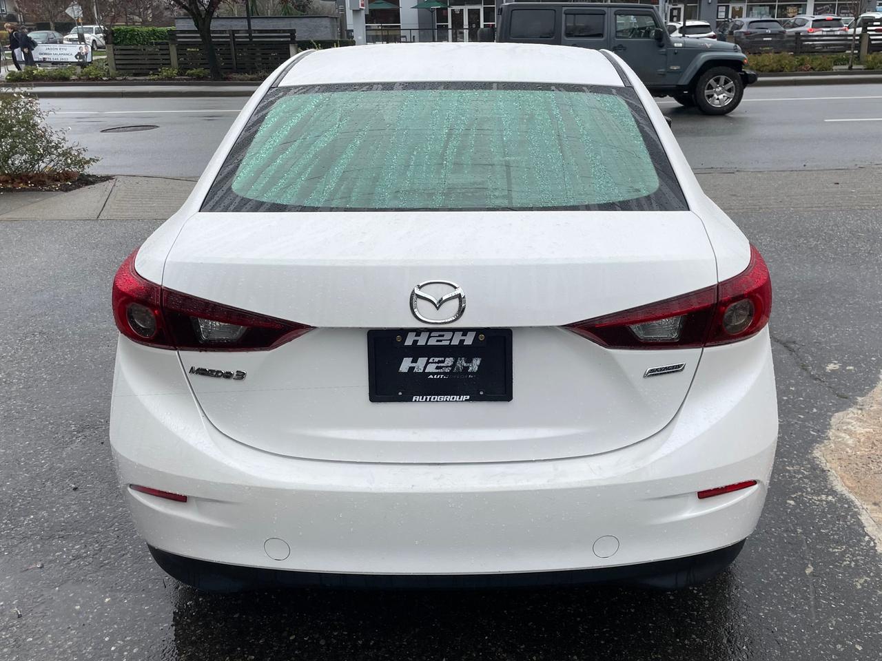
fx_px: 662
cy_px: 330
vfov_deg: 53.1
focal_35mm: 26
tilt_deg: -18.4
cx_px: 441
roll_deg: -0.5
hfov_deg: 67.3
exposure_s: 1/569
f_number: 1.6
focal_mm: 4.2
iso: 32
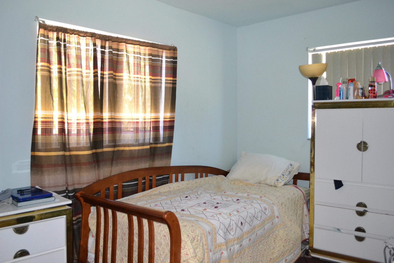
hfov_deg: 61.9
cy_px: 132
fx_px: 328
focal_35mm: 30
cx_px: 197
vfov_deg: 43.6
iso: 3200
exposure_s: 1/60
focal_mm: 20
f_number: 3.8
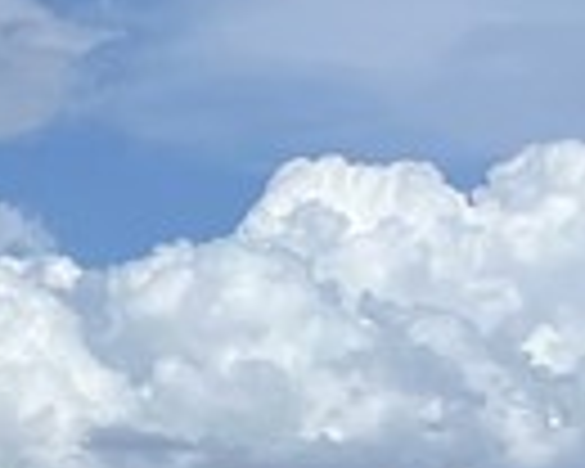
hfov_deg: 7.5
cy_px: 680
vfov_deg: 7.6
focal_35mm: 200
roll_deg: +0.3
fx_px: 3463
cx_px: -1566
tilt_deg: +2.1
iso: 50
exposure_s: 1/7353
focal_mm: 5.1
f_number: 1.6
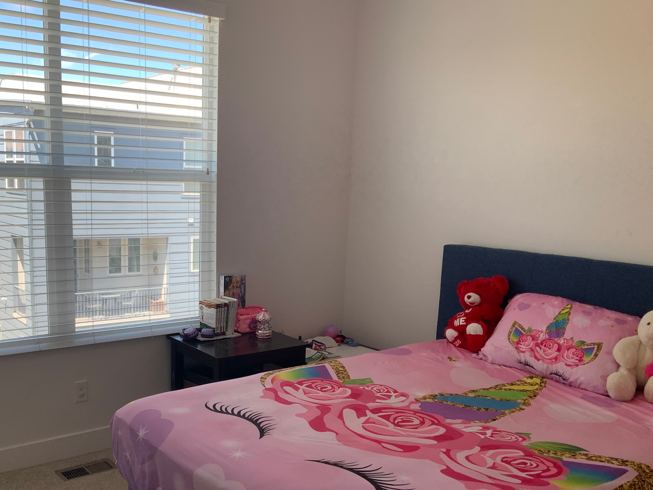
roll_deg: -1.4
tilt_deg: -10.1
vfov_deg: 39.4
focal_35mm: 36
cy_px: 299
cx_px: 256
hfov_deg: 51.0
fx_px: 679
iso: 16
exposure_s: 1/161
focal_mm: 3
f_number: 1.8
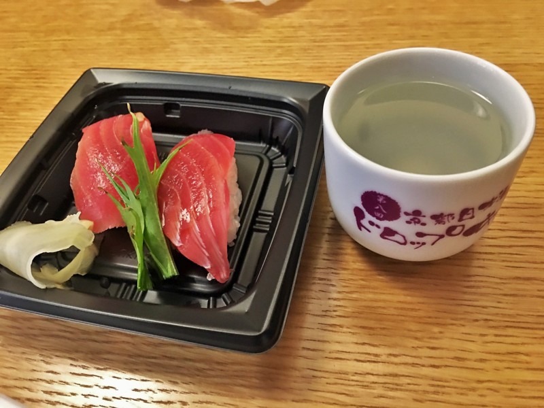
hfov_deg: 61.7
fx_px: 456
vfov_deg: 48.2
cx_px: 272
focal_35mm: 29
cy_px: 204
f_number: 2.2
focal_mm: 4.15
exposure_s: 1/4
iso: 64
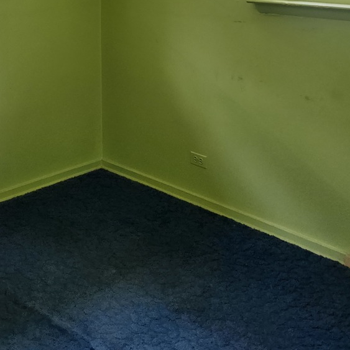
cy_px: 30
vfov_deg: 31.2
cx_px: 119
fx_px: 595
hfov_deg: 32.5
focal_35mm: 52
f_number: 1.8
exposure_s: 1/180
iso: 160
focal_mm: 6.4
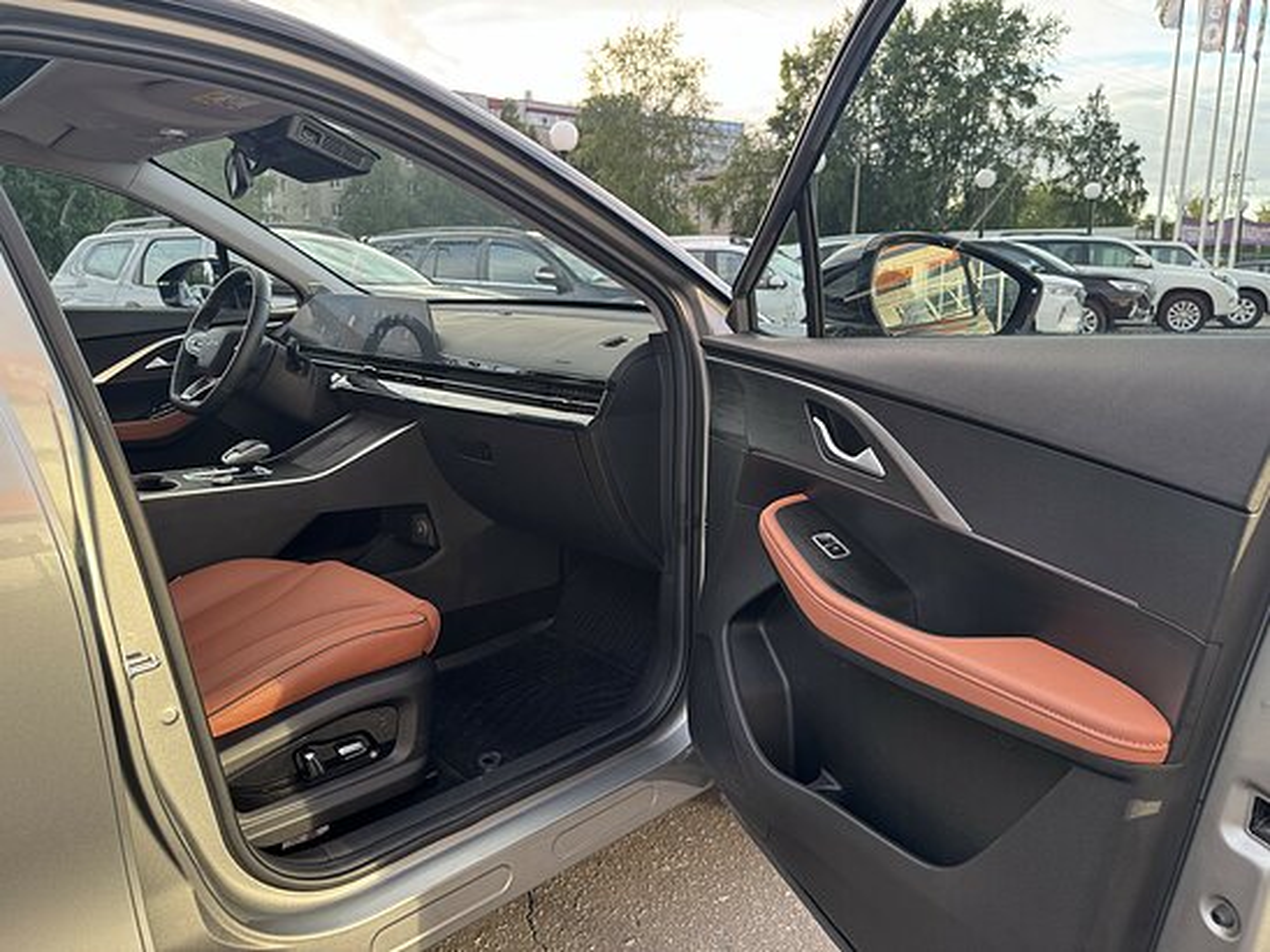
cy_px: 476
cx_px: 635
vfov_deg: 56.8
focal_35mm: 24
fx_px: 881
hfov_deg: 71.6
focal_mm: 6.76
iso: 125
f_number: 1.78
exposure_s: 1/121
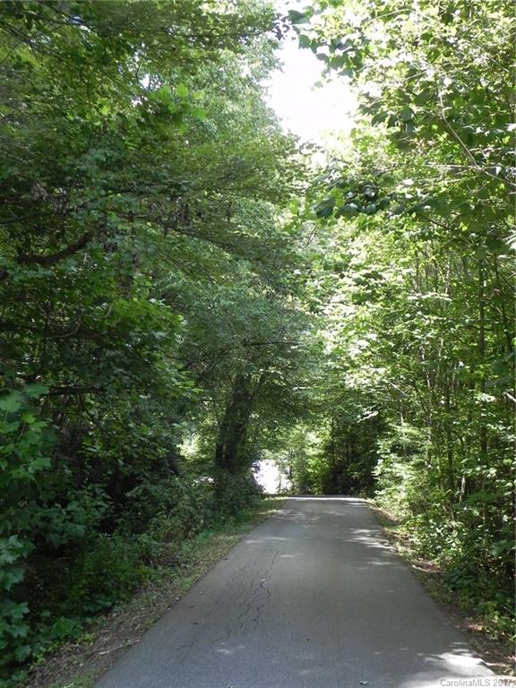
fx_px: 735
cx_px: 258
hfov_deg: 38.7
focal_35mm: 37
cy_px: 344
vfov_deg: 50.1
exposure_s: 1/180
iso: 160
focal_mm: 6.6
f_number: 3.2
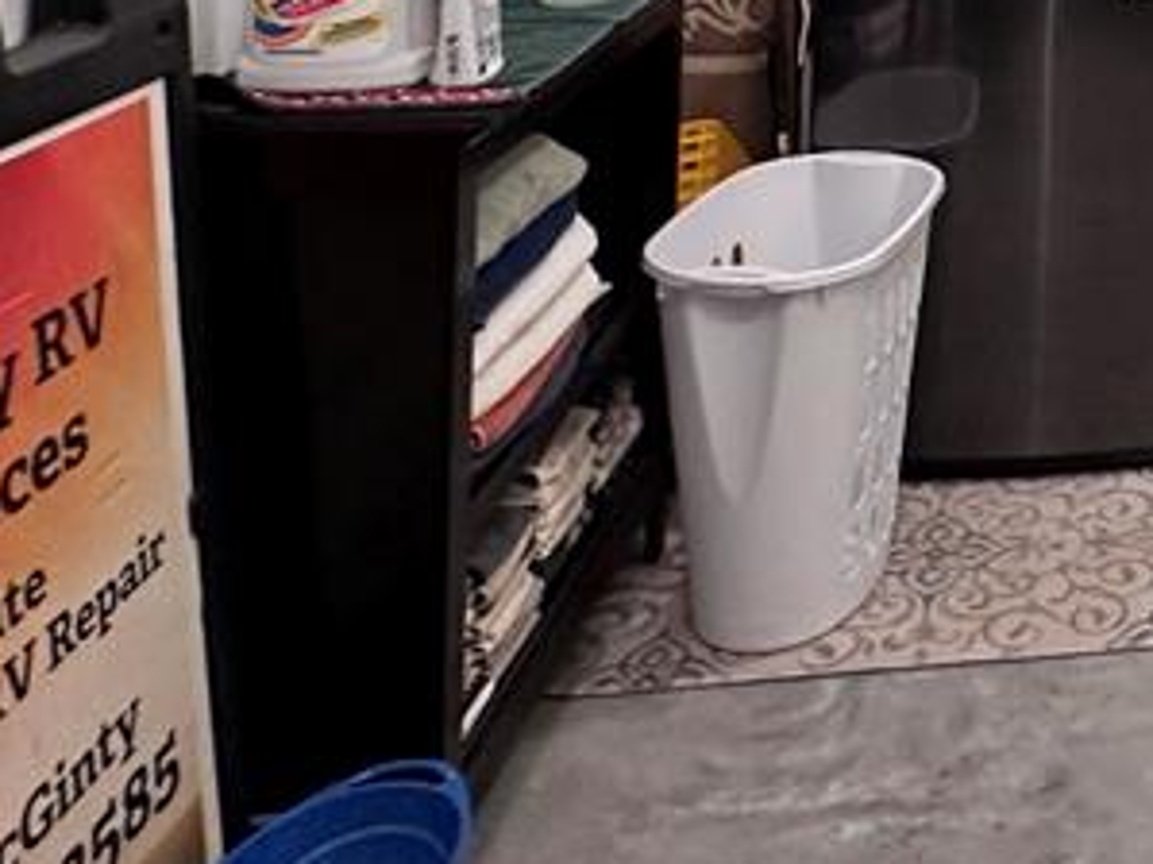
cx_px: 1354
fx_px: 1598
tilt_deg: +2.8
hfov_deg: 33.1
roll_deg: -0.8
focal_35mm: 48
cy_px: -417
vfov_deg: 24.1
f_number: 2.2
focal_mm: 2.22
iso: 200
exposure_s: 1/60
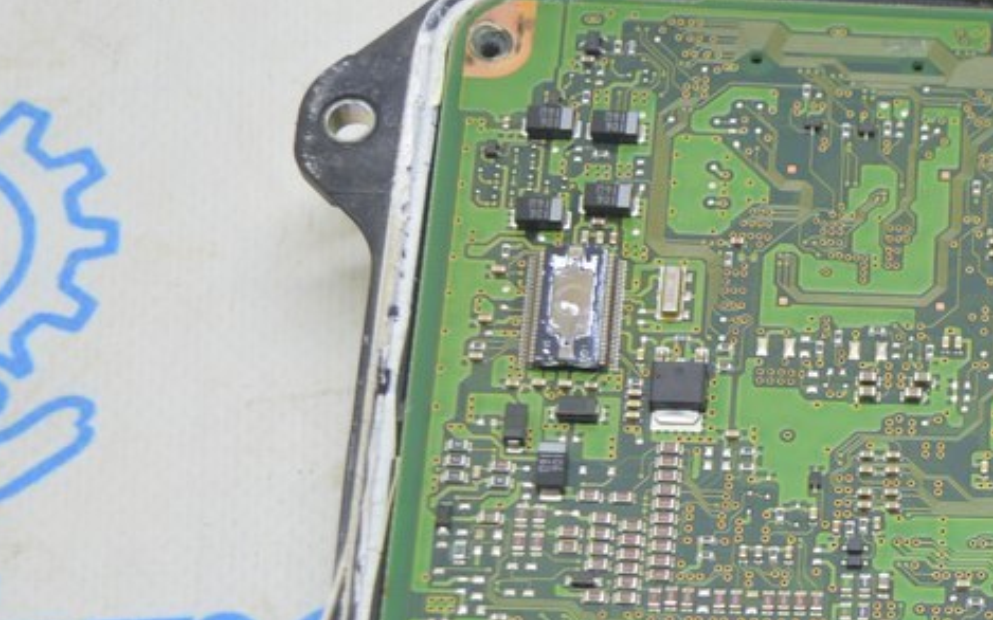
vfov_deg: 10.9
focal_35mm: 120
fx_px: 3247
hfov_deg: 16.9
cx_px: 1050
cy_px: 507
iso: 400
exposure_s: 1/20
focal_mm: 36
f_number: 5.6
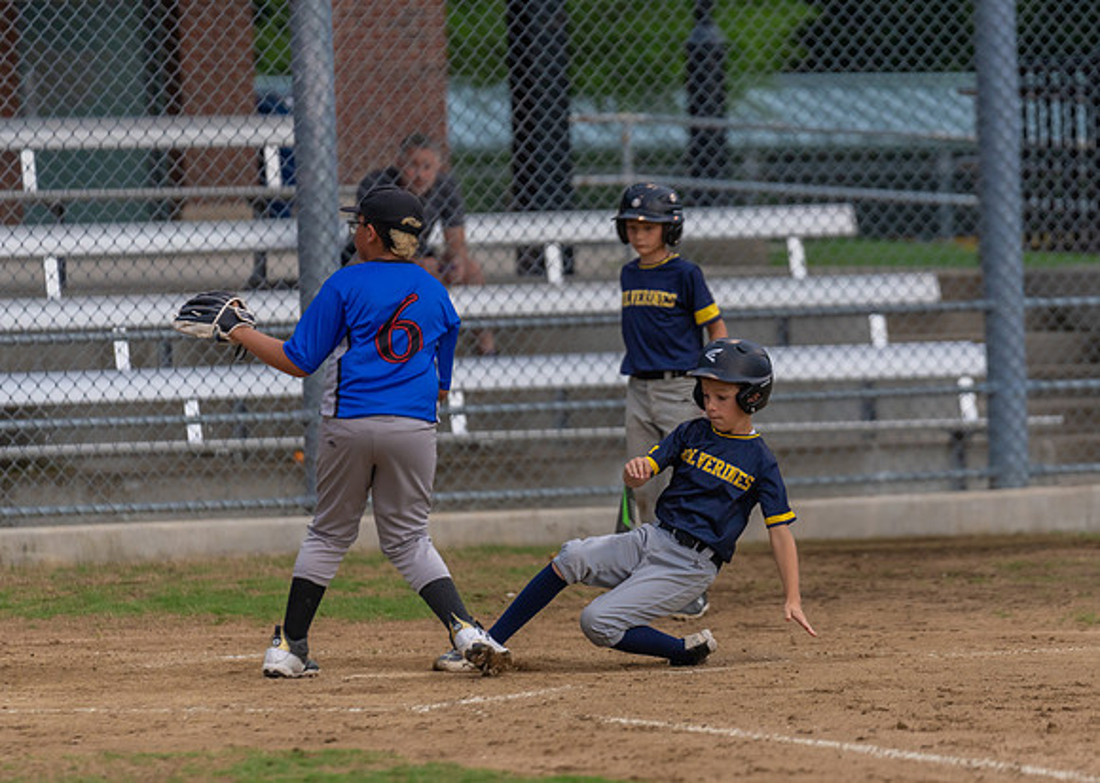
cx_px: 715
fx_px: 8357
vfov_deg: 5.4
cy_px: 415
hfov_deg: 7.5
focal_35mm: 268
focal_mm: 200
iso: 1000
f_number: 2.8
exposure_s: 1/1000
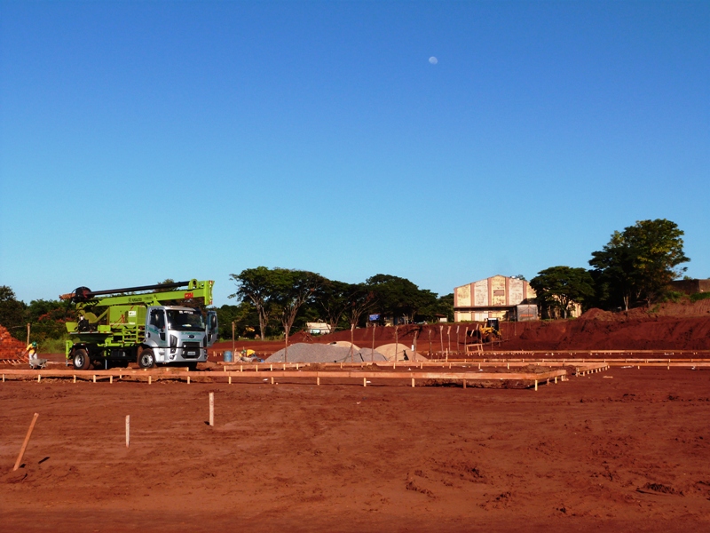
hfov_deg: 43.9
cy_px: 266
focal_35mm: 43
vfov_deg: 33.6
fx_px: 882
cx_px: 355
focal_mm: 7.6
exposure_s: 1/640
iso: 100
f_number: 5.6
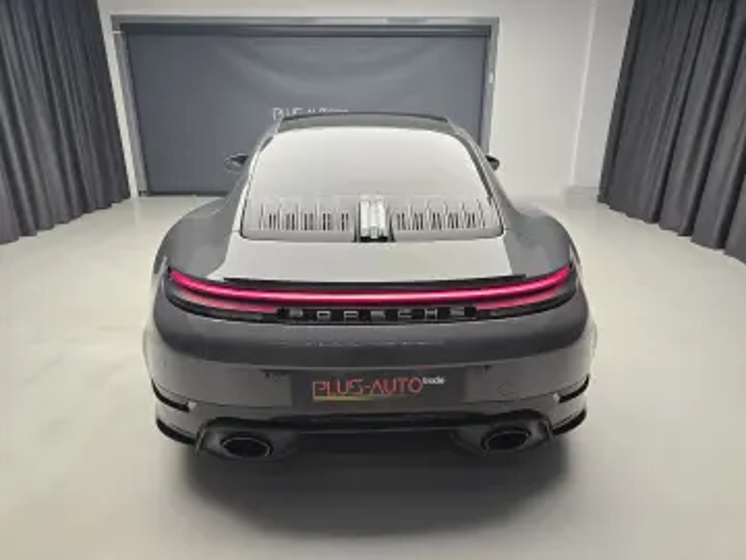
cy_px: 280
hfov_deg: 73.9
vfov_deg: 58.9
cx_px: 373
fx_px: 496
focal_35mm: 23
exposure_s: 1/180
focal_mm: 6.3
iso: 160
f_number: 1.7
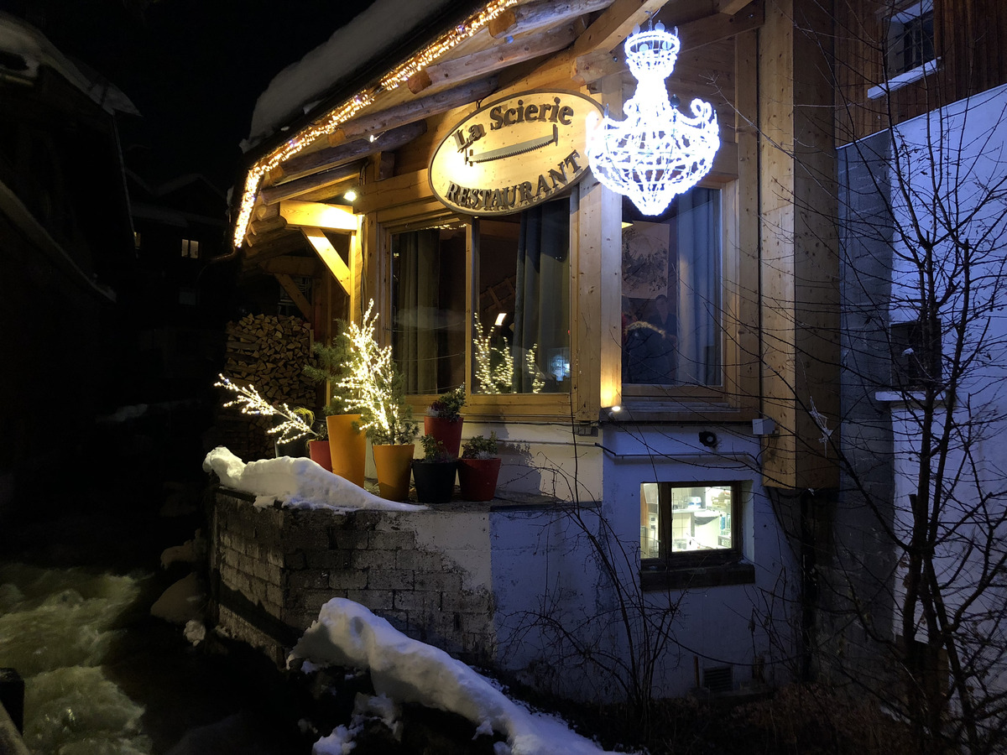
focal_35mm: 28
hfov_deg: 63.4
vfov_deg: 49.7
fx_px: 815
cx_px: 504
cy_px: 378
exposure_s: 1/8
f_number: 1.8
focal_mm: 4
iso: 80
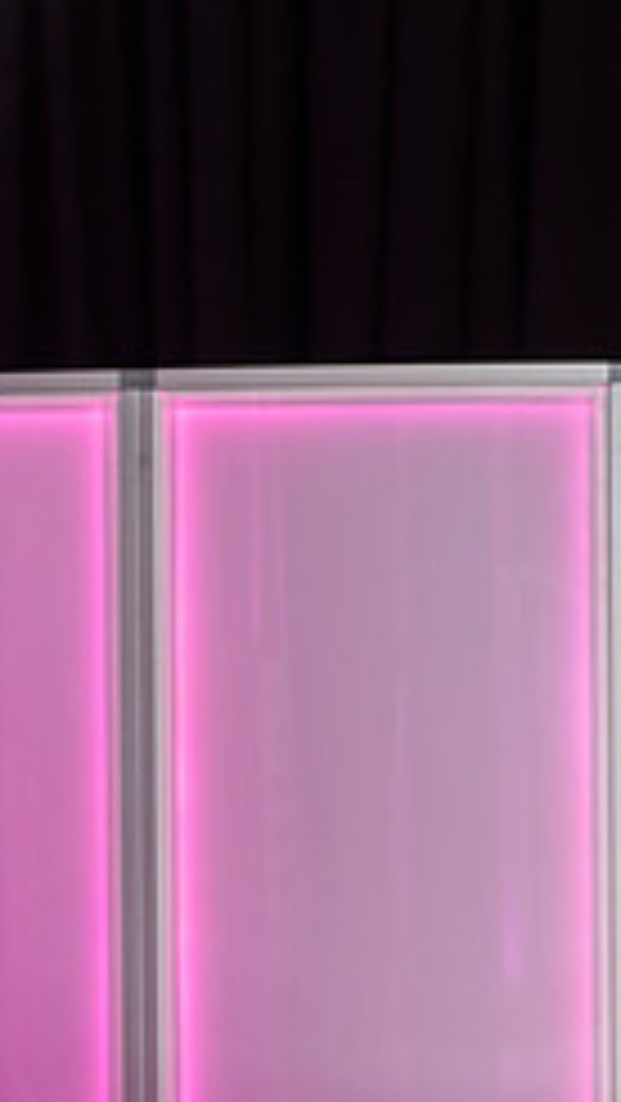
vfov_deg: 8.9
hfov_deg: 5.0
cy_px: 640
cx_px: 1035
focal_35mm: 242
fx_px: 7077
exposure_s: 1/80
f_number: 4
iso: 800
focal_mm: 95
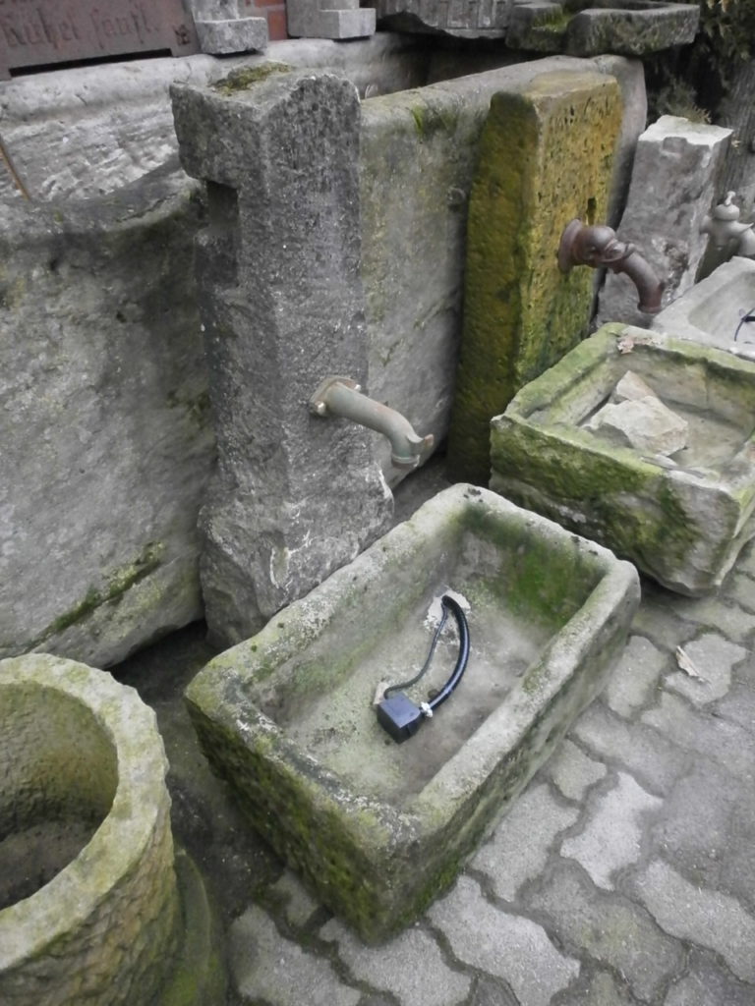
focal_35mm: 27
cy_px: 503
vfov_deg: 65.3
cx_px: 378
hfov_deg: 51.4
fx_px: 785
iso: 640
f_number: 2.9
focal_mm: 4.8
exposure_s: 1/250
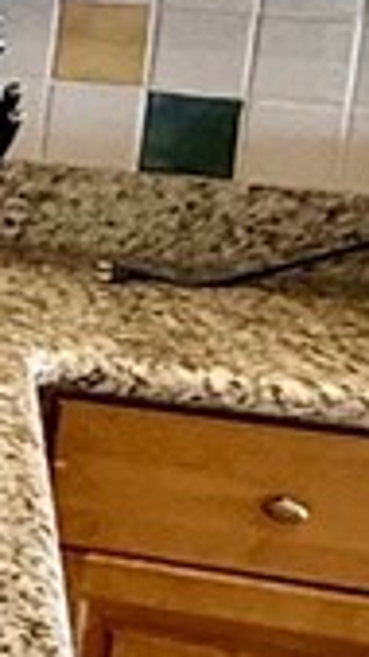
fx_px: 2506
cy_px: 97
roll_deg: -2.5
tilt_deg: -8.0
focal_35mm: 144
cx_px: -1258
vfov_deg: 14.8
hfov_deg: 6.3
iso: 200
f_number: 2.2
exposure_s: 1/60
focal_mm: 2.22
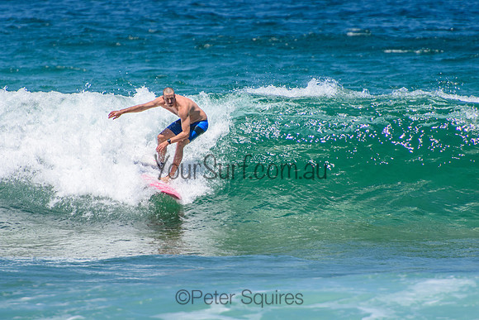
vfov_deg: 2.3
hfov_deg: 3.4
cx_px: 240
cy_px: 160
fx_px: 7985
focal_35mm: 600
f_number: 5.6
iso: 320
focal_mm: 400
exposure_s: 1/2000
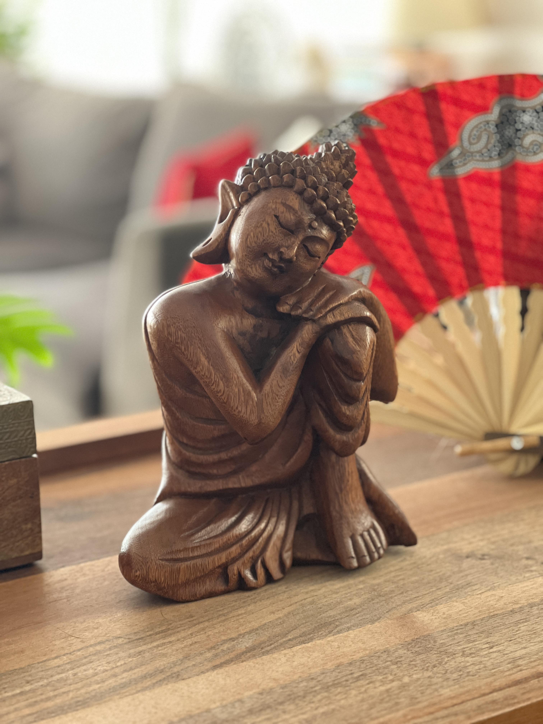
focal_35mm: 77
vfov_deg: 25.3
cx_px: 272
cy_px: 362
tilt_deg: -12.9
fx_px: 1610
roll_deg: +0.8
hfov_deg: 19.1
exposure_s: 1/24
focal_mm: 9
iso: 400
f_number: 2.8
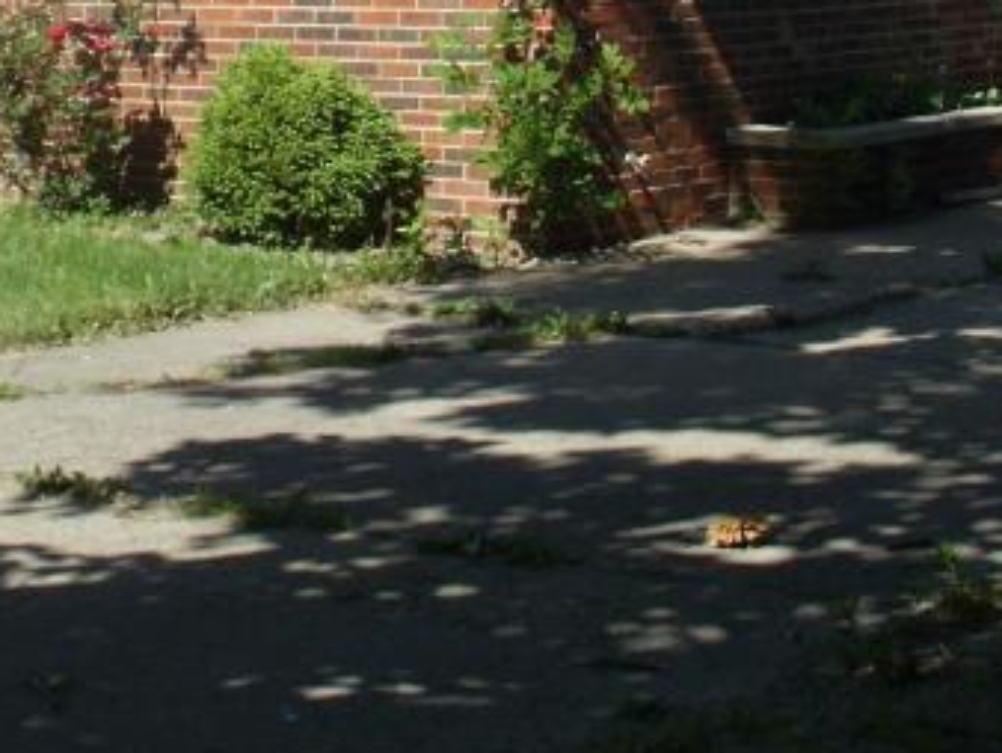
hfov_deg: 17.1
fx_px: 3331
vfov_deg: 12.3
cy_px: -353
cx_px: 513
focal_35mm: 115
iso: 50
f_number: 7.3
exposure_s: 1/107
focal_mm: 6.3
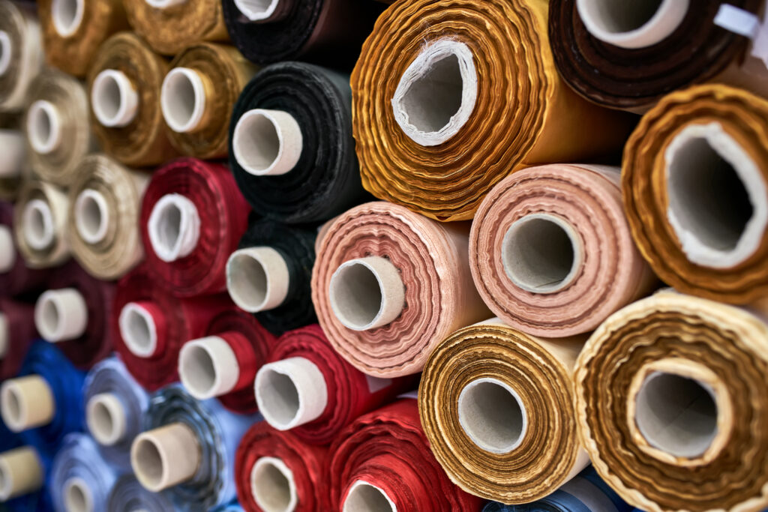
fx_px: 747
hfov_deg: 54.4
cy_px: 256
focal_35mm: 35
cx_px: 384
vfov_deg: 37.9
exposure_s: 1/60
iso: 250
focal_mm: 35
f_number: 2.5
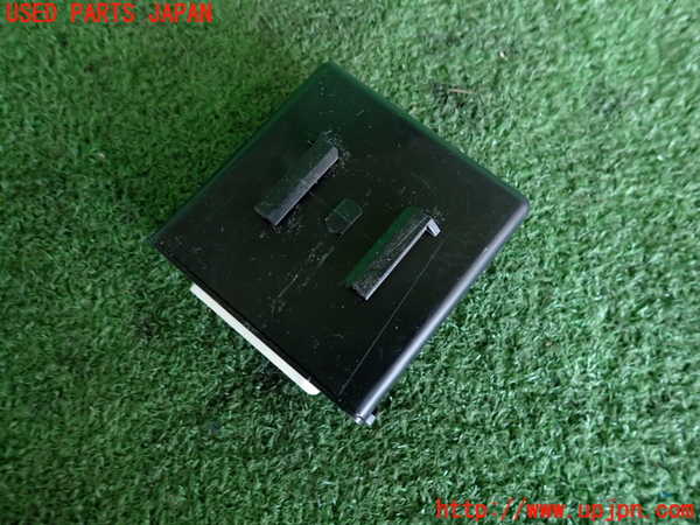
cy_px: 262
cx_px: 350
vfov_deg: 54.9
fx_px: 506
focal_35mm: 25
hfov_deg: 69.4
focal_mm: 4.5
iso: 320
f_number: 2
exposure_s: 1/30
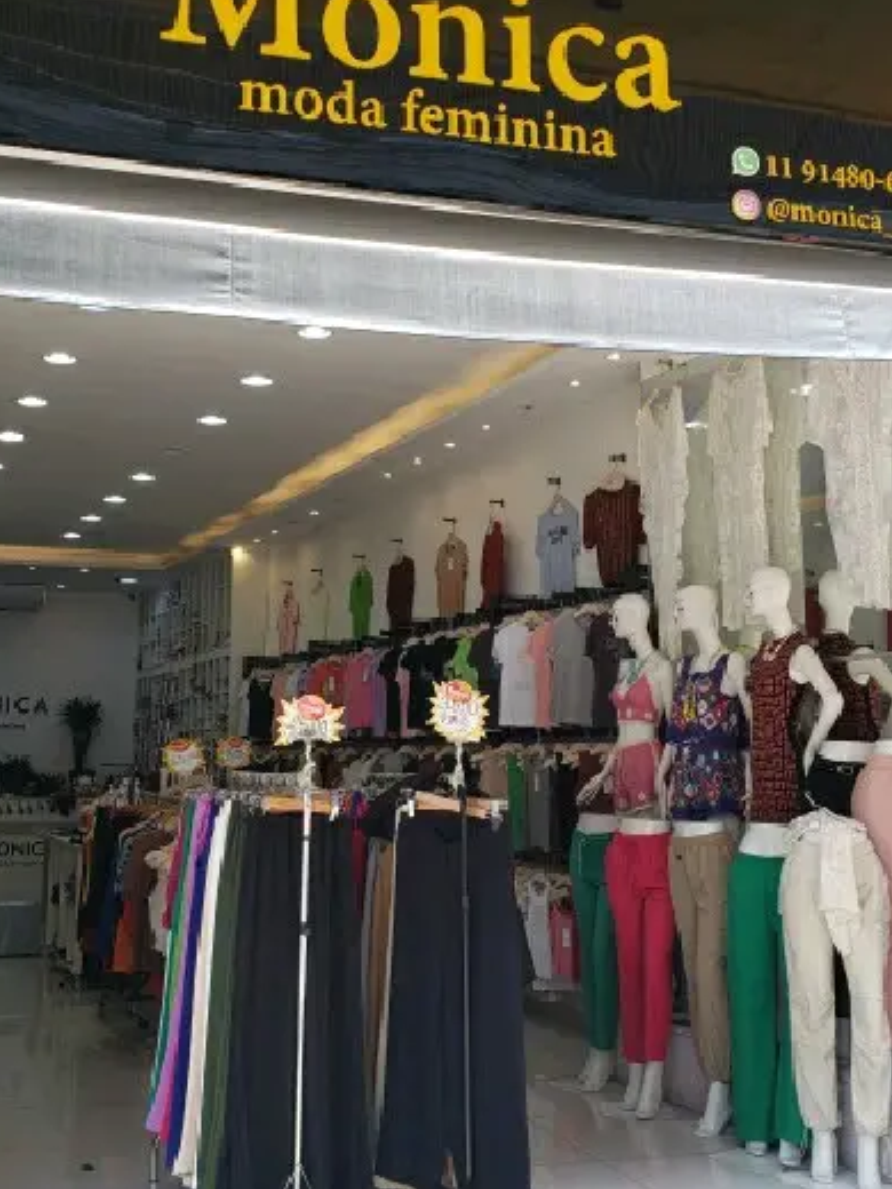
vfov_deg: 46.7
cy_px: 517
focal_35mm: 40
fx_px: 1374
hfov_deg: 35.9
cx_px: 371
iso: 50
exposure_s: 1/164
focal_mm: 4.3
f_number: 2.4
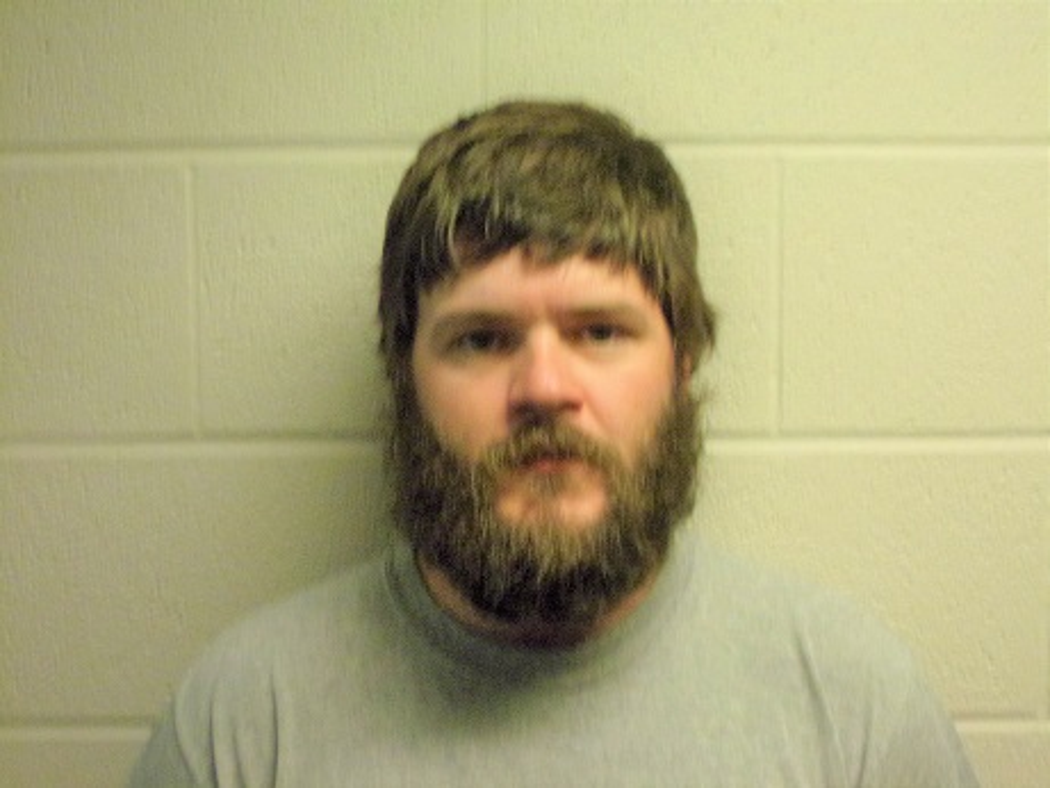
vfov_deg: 31.5
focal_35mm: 46
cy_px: 394
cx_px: 525
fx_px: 1396
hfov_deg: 41.2
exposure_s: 1/34
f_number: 4.1
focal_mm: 8.3
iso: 400
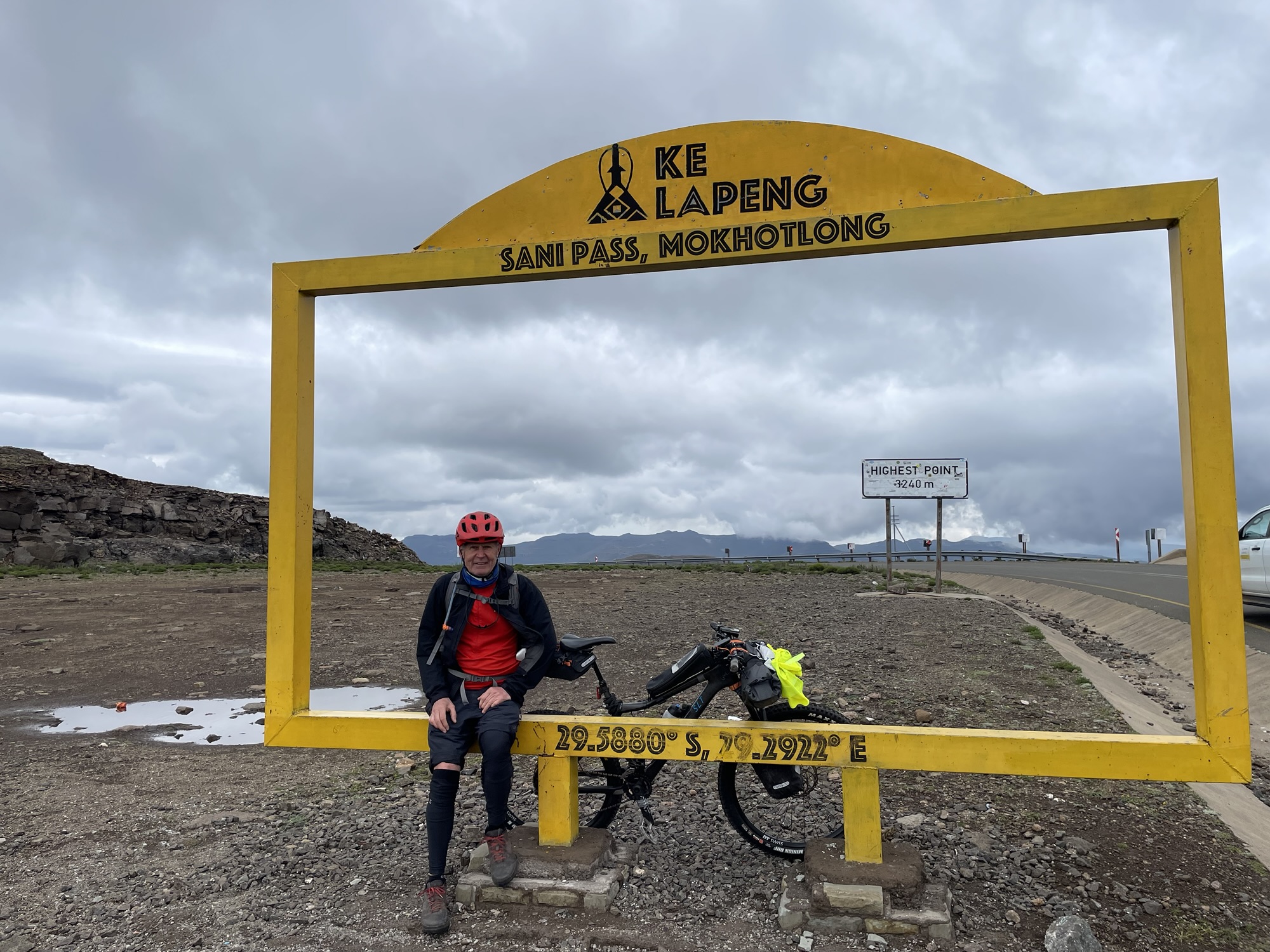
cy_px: 476
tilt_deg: +4.3
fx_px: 954
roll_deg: +1.0
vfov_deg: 53.1
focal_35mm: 26
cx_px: 635
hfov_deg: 67.3
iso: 32
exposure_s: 1/3509
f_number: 1.6
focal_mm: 4.2
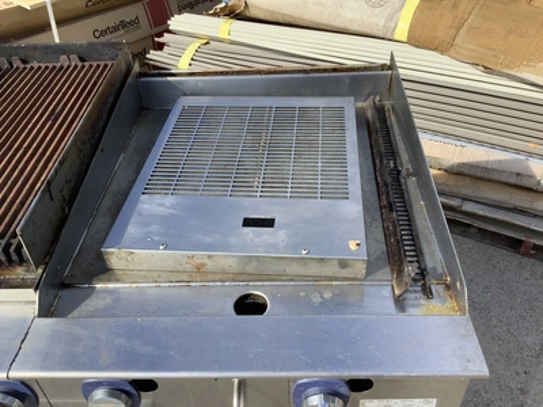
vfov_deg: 45.4
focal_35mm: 31
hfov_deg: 58.4
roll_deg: +2.9
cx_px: 272
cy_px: 204
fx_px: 486
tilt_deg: -39.6
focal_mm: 3.3
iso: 25
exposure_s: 1/586
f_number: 2.4
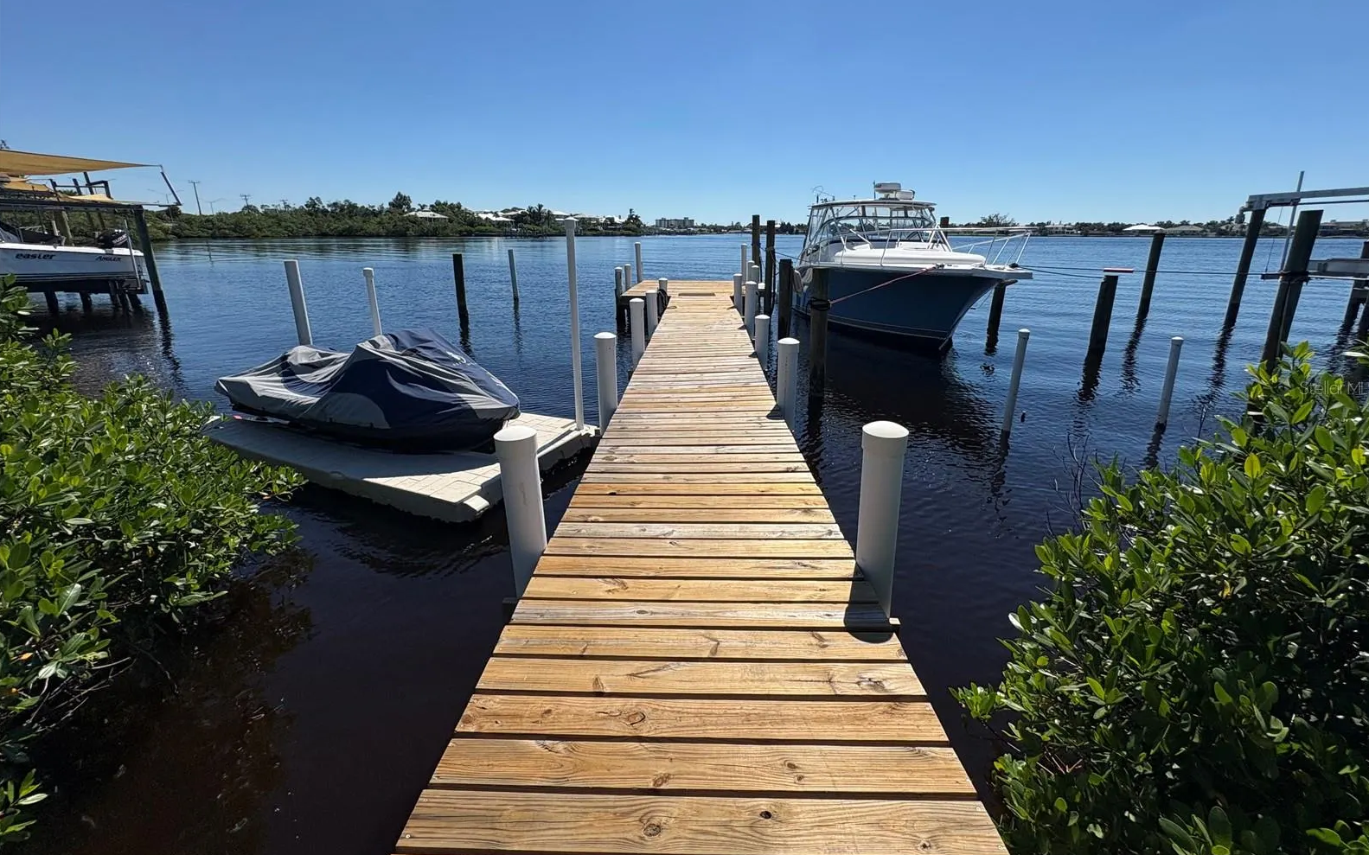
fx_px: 560
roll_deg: -0.2
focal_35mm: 15
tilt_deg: -14.5
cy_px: 387
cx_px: 689
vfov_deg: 74.6
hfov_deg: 101.5
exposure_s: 1/3546
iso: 50
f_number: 2.2
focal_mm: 2.22
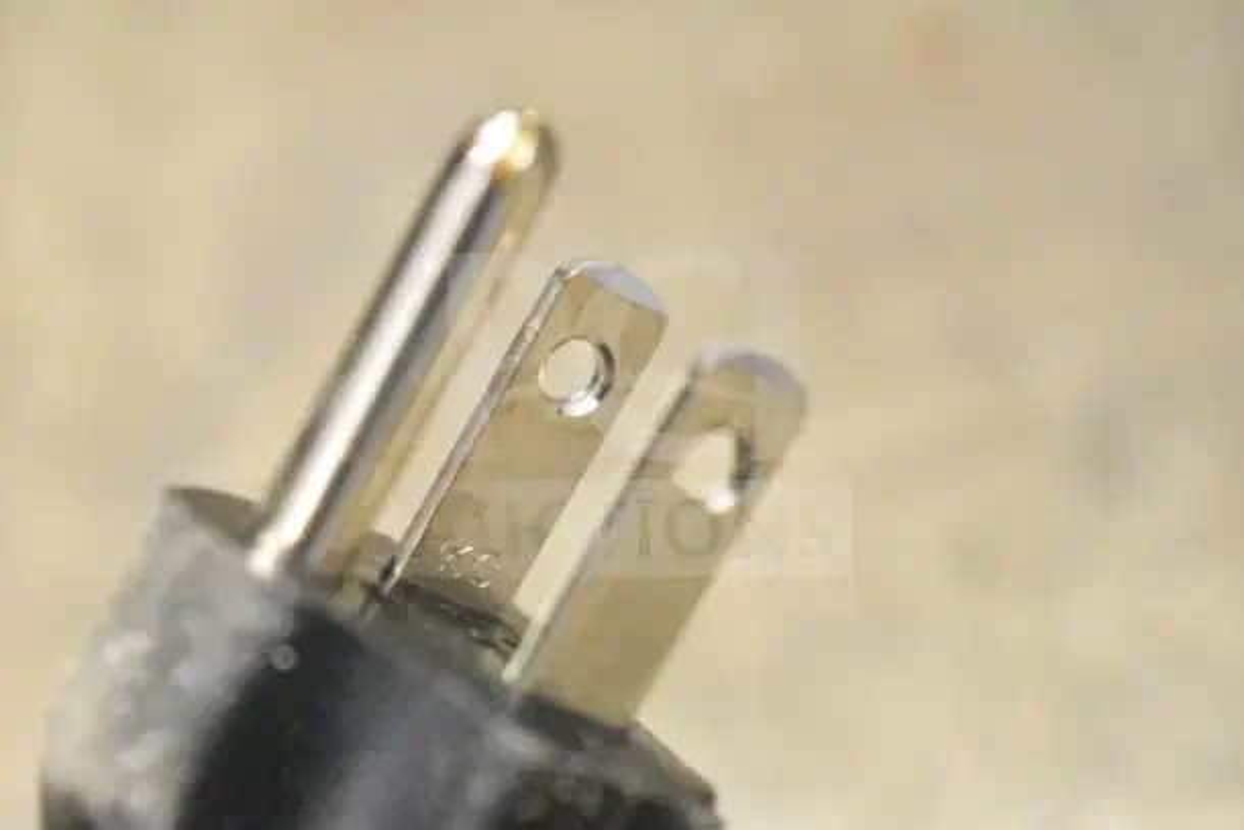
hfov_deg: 24.6
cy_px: 415
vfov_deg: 16.6
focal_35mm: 82
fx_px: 2851
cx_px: 622
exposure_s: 1/80
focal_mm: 55
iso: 25600
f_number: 5.6
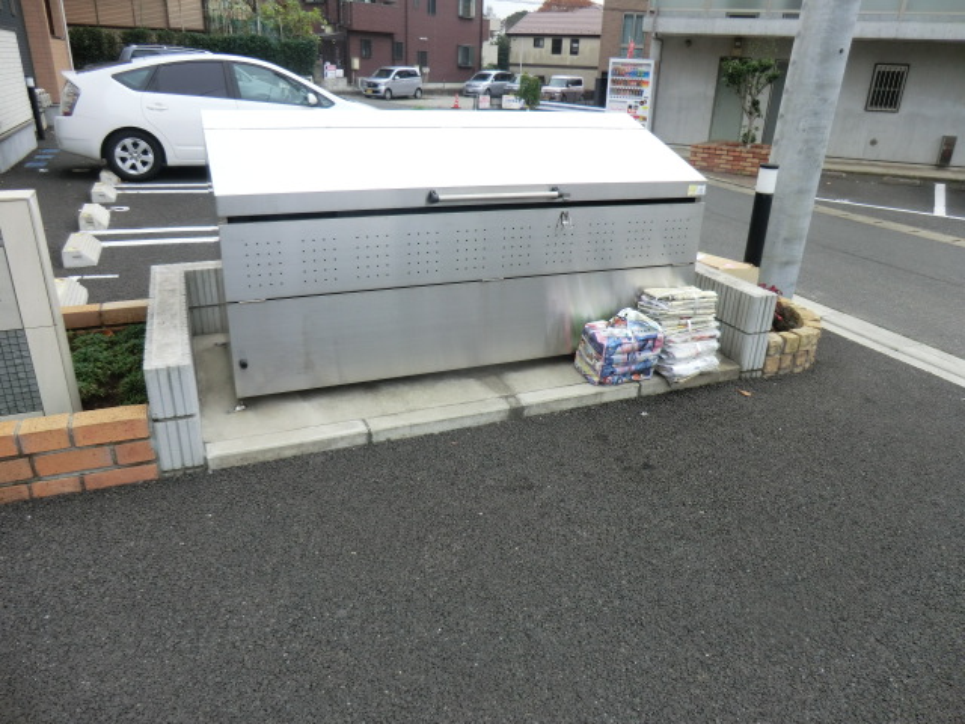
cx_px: 482
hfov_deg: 71.6
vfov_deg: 56.8
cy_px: 362
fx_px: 669
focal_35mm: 24
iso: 80
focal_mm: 4.3
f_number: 3.2
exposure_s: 1/250
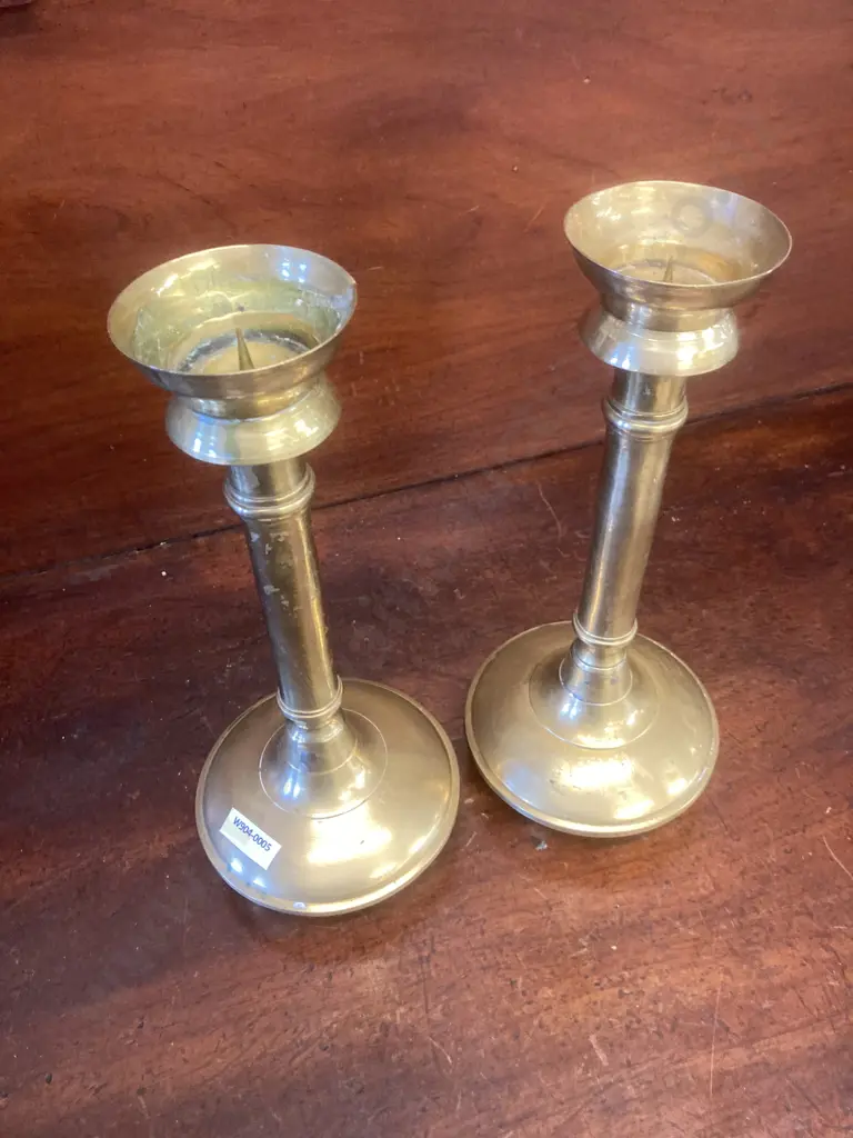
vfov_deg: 63.4
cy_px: 569
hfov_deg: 49.7
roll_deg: +1.5
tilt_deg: -44.6
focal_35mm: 28
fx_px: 920
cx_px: 426
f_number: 1.8
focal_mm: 3.99
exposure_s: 1/50
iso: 320
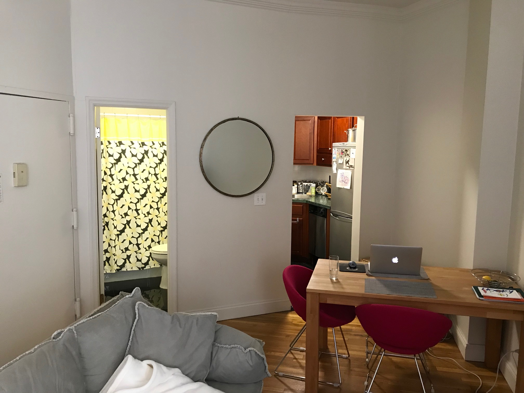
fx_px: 424
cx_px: 262
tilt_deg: -5.7
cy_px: 196
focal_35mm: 28
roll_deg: -1.3
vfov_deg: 49.7
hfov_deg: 63.4
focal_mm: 3.99
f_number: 1.8
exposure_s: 1/15
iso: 64
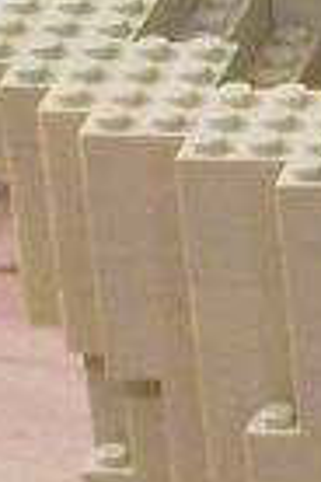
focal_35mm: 517
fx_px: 6914
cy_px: 437
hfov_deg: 2.6
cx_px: 1319
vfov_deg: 4.0
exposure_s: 1/2
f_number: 3.2
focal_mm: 11.1
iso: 80
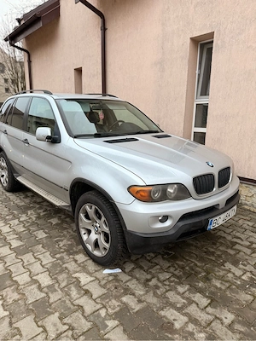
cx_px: 128
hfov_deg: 56.8
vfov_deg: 71.6
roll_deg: -0.2
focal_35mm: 24
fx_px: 237
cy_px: 170
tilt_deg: -12.2
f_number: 1.78
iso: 250
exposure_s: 1/60
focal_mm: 6.76
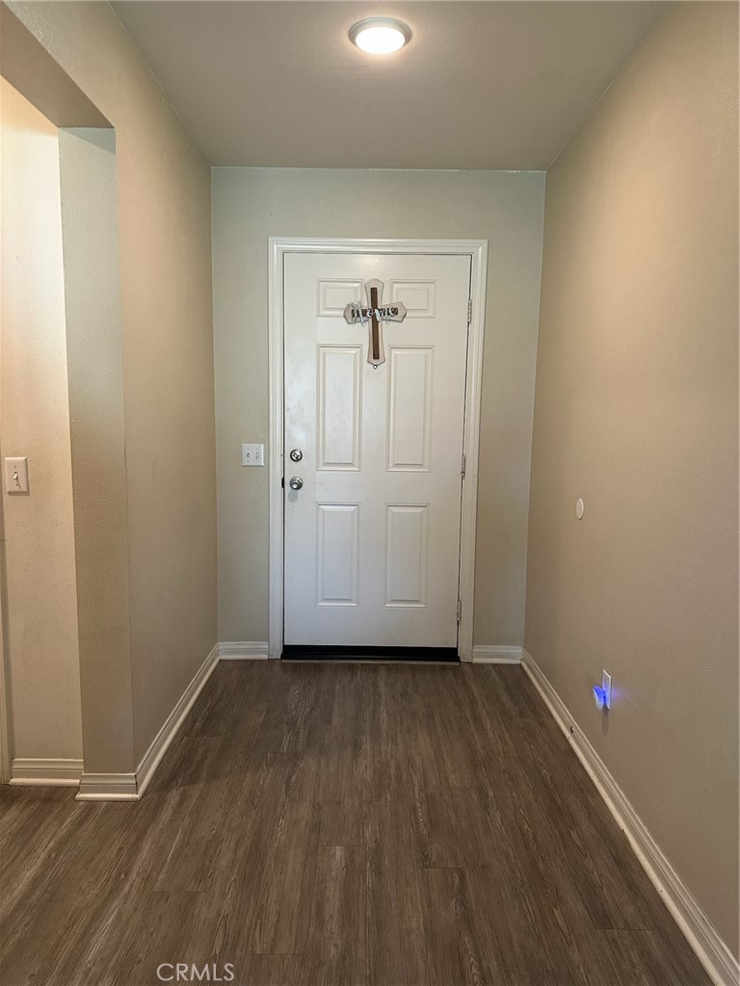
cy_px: 493
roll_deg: -1.3
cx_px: 370
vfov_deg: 71.6
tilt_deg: -6.3
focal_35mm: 24
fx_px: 684
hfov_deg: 56.8
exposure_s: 1/60
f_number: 1.78
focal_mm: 6.86
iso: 400
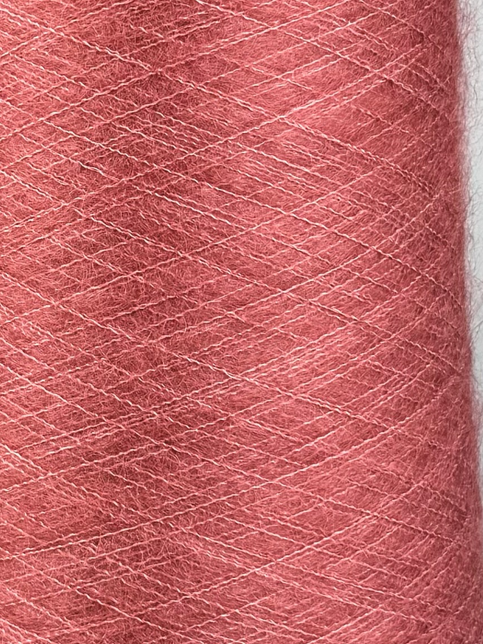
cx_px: 185
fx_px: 800
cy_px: 316
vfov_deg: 43.9
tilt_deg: -6.2
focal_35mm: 43
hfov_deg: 33.4
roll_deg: -0.2
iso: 80
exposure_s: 1/407
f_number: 1.78
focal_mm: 6.76
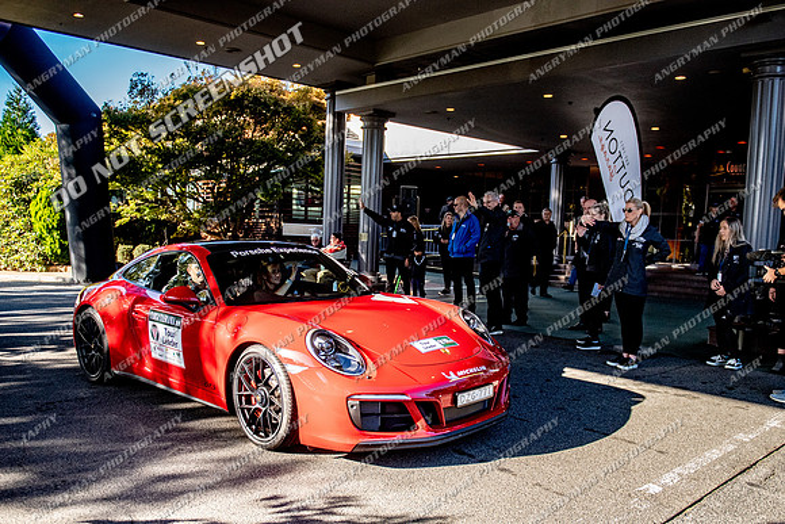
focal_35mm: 32
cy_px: 307
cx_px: 392
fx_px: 689
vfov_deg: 41.5
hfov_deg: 59.3
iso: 1600
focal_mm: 27
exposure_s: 1/4000
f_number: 3.2
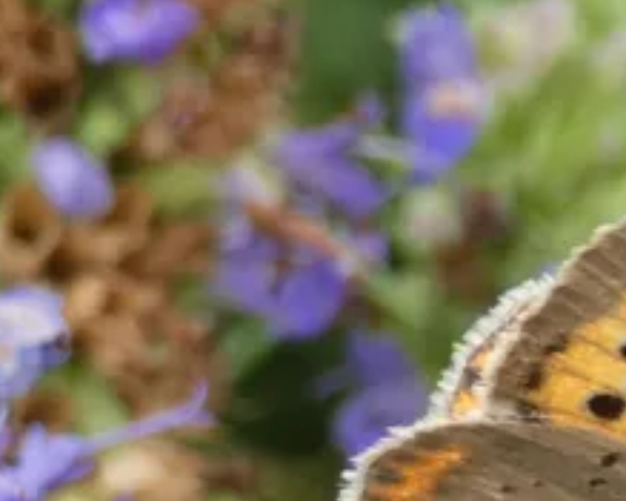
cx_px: 849
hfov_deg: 5.9
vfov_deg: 4.7
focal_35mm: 328
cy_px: 421
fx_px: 6074
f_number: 5
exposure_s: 1/80
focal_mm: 20.5
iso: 80
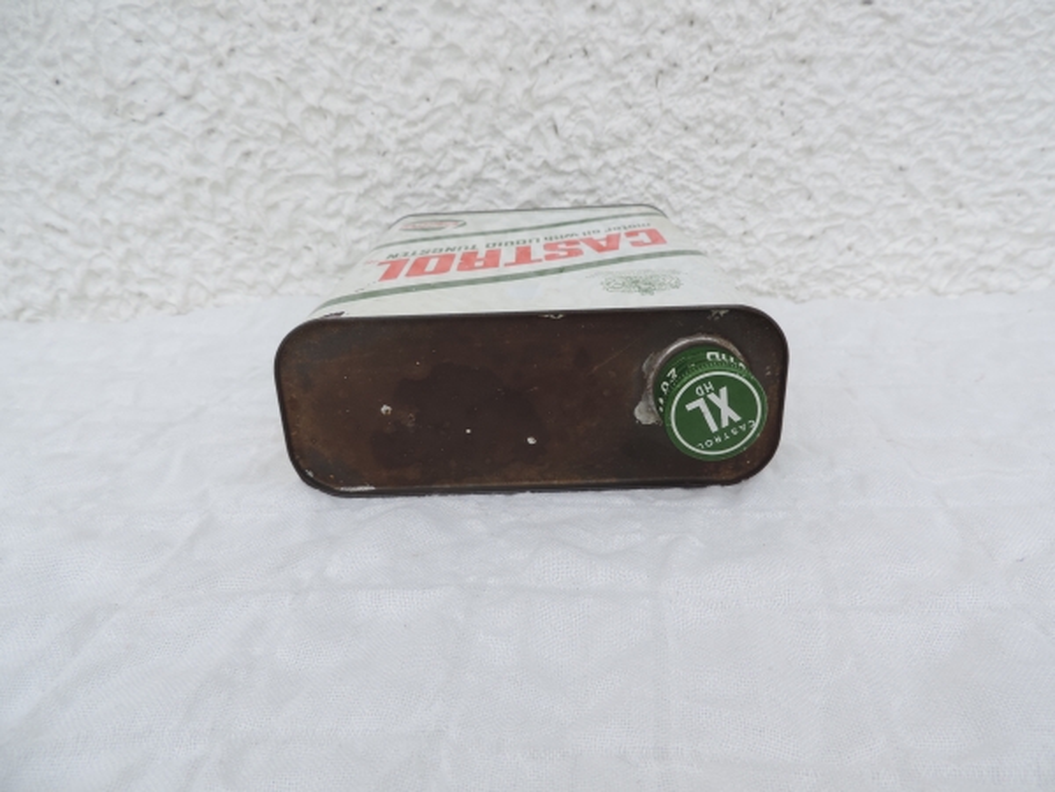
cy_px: 396
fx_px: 731
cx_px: 528
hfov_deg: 71.6
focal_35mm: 24
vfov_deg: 56.8
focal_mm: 4.3
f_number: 3
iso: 80
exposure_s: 1/250
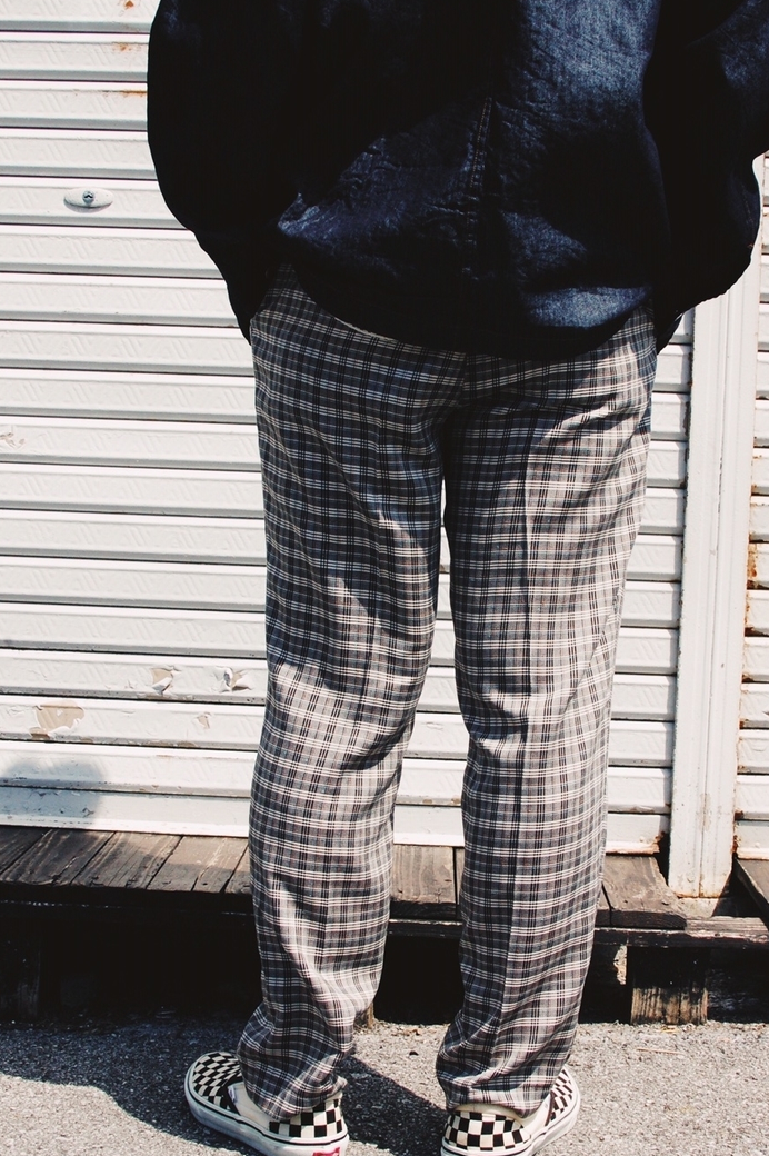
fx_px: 1943
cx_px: 420
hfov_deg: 22.4
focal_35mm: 61
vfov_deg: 33.1
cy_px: 592
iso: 800
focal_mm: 35
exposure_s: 1/640
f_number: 14
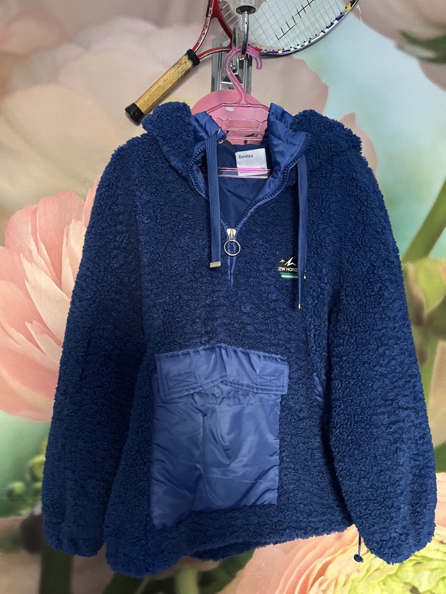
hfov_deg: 53.1
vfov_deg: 67.3
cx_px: 223
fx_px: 447
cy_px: 297
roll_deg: -1.2
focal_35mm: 26
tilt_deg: -0.9
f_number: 1.6
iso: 500
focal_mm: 5.1
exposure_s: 1/40
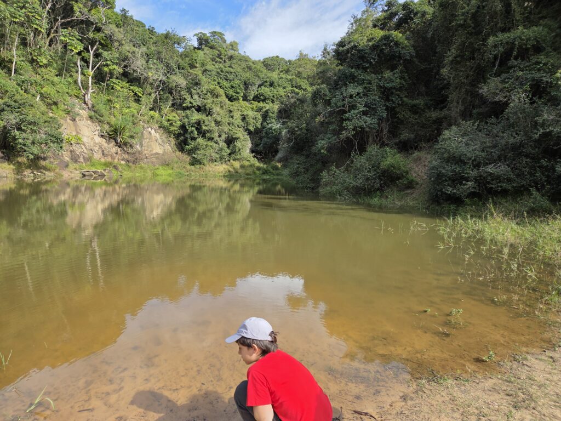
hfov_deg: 73.9
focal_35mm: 23
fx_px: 373
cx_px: 280
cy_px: 210
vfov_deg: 58.9
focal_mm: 5.4
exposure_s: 1/2607
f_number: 1.8
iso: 80
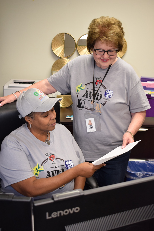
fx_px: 298
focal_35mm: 46
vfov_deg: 42.3
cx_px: 77
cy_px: 116
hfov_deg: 29.0
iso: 800
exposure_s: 1/50
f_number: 4.2
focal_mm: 31
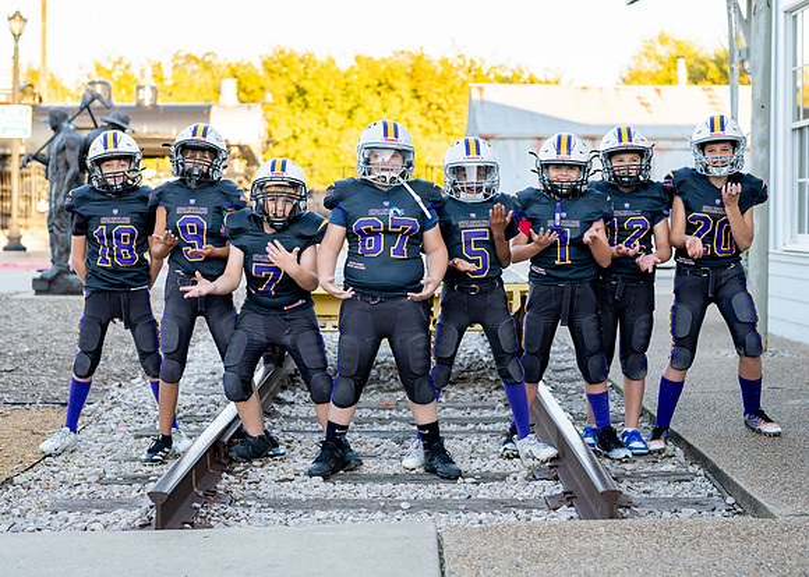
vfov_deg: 22.2
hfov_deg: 30.7
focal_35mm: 64
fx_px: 1473
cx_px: 404
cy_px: 268
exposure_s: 1/400
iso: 160
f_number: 2.5
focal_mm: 50
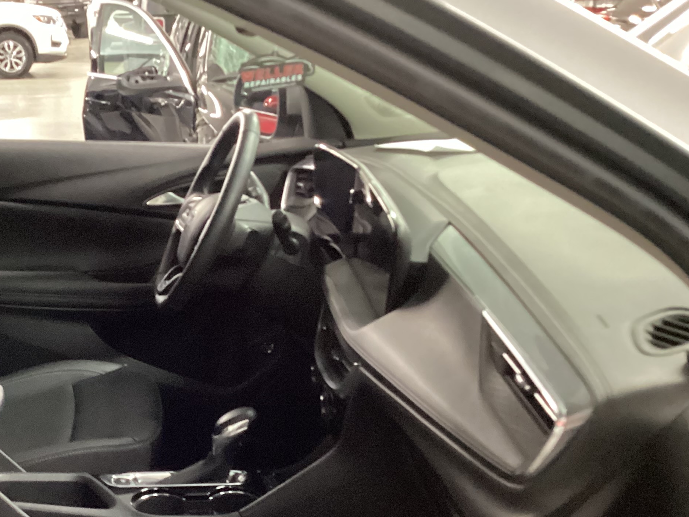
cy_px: 432
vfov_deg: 26.4
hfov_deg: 34.4
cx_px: 132
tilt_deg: -24.5
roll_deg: +2.2
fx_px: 1075
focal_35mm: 54
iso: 640
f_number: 2.4
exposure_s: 1/17
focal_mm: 3.3
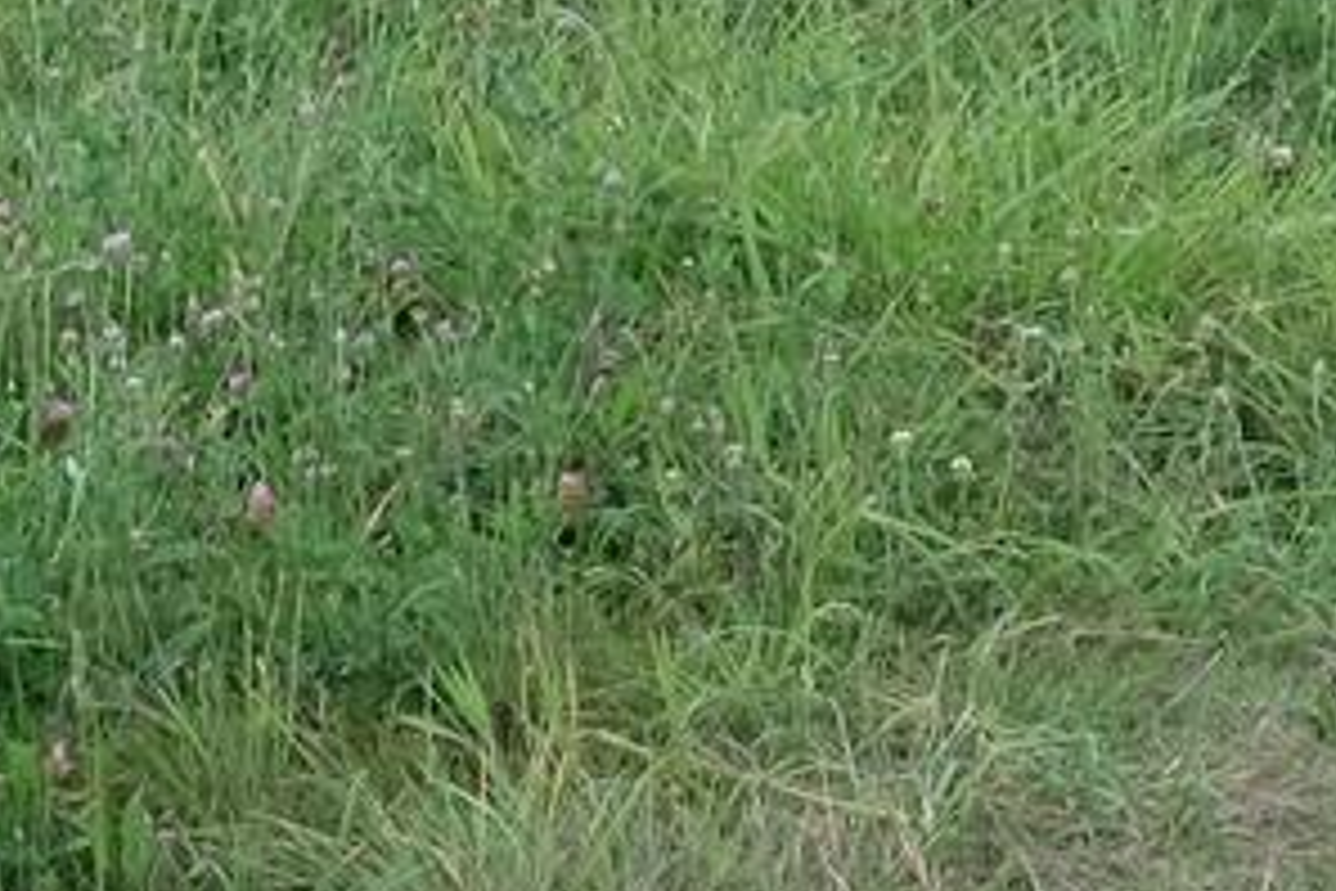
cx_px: 922
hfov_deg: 11.0
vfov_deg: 7.4
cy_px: 101
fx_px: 6902
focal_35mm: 186
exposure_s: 1/140
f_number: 5.6
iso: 400
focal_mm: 18
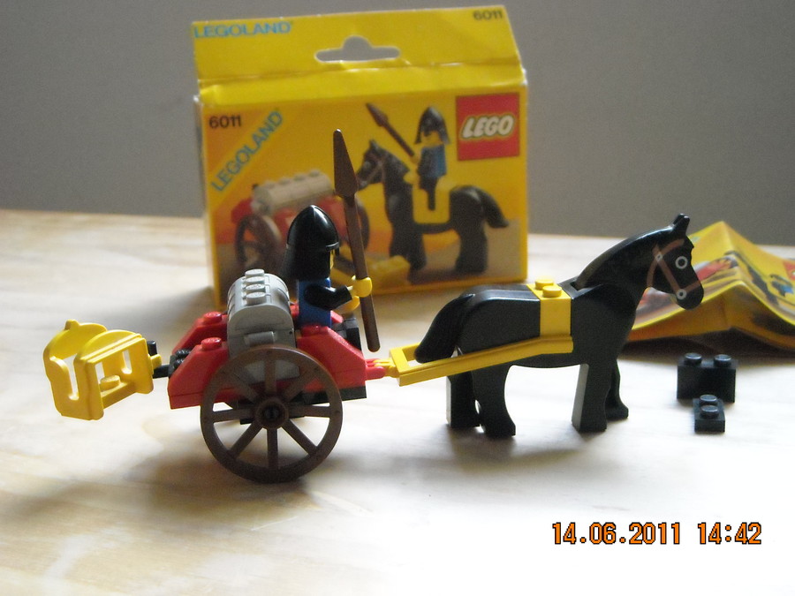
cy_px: 298
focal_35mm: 61
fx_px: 1401
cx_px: 398
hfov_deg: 31.7
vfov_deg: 24.0
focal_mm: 9.87
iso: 800
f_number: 3.5
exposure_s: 1/105
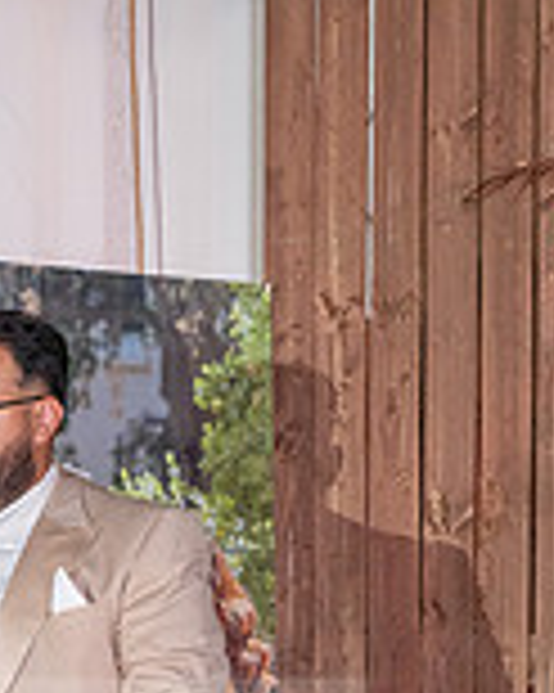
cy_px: 783
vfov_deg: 11.7
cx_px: -14
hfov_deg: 9.5
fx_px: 3324
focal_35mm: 162
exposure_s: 1/160
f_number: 4
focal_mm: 59
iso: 3200
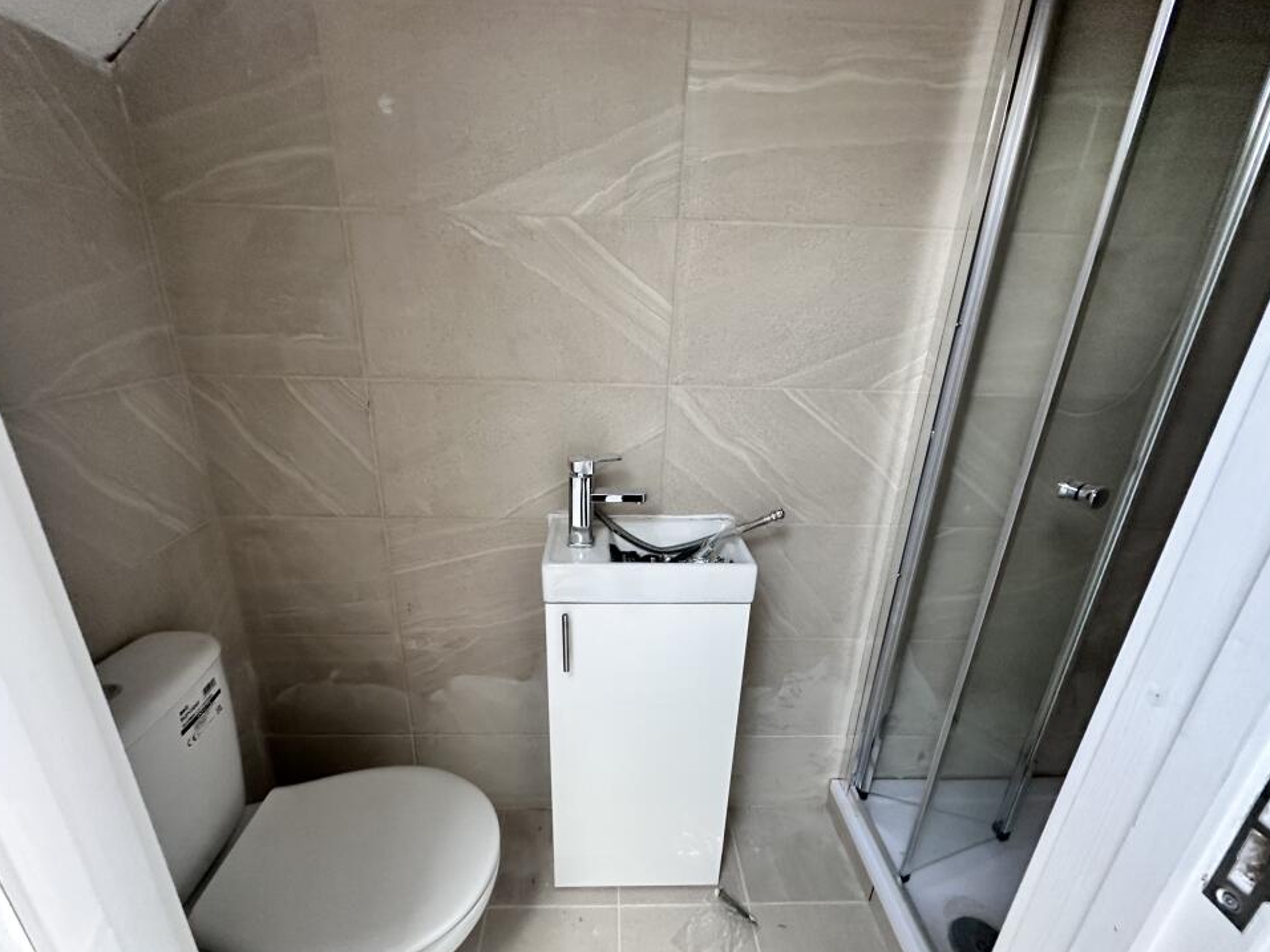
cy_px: 497
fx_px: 550
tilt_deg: -22.6
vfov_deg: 81.7
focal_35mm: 15
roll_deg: -3.6
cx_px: 624
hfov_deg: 98.2
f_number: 2.2
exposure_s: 1/89
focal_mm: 2.22
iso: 320
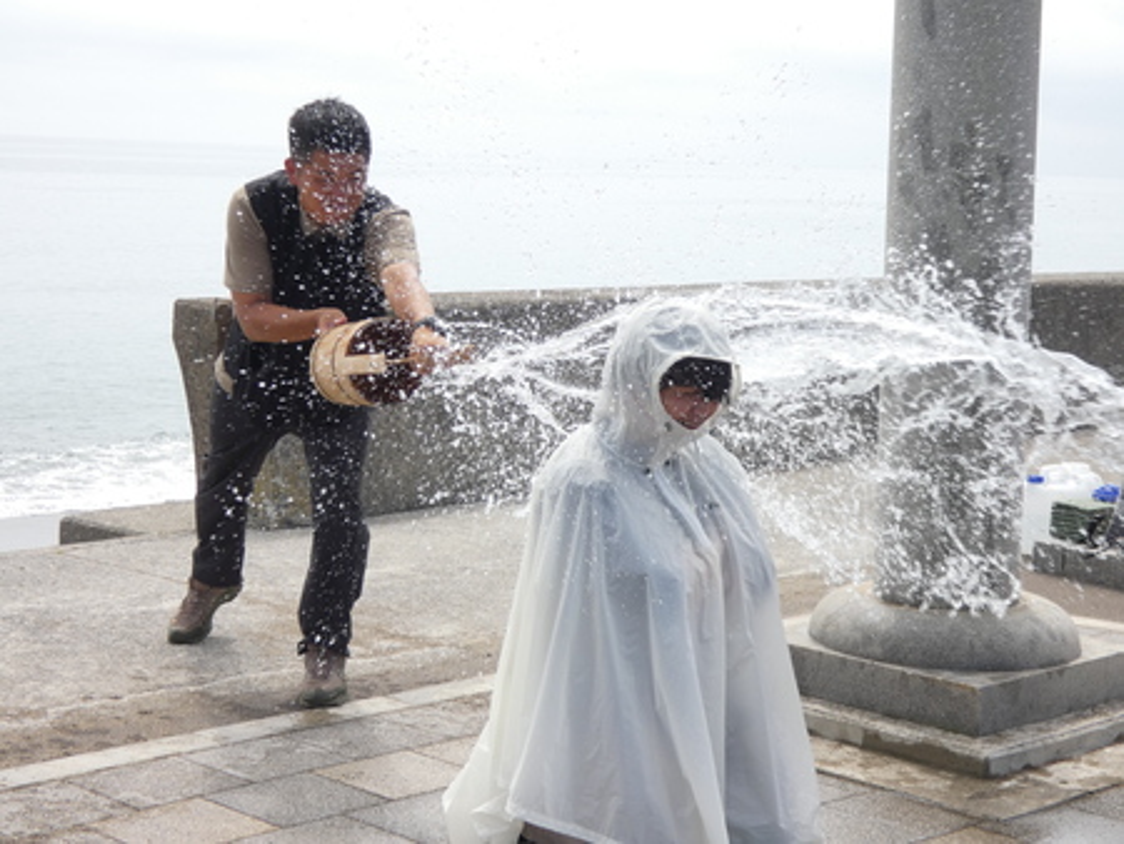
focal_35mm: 66
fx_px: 2144
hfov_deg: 29.4
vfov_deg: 22.3
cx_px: 562
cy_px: 422
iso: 80
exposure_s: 1/500
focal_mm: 11.9
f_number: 4.2
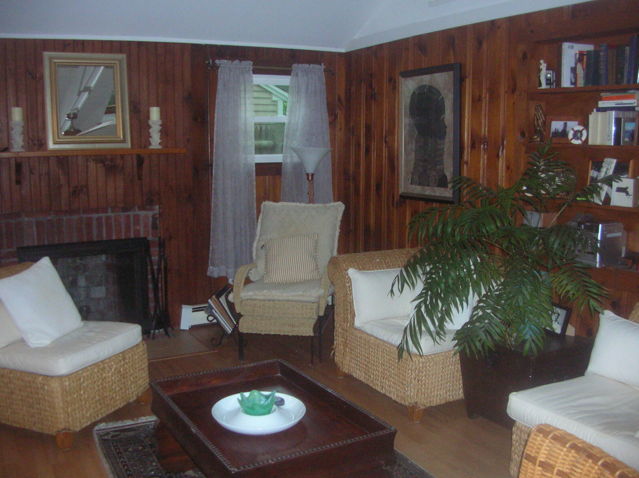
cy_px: 244
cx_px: 318
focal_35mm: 36
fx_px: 664
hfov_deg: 51.4
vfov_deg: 39.6
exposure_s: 1/60.1
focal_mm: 5.8
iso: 200
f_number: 2.8
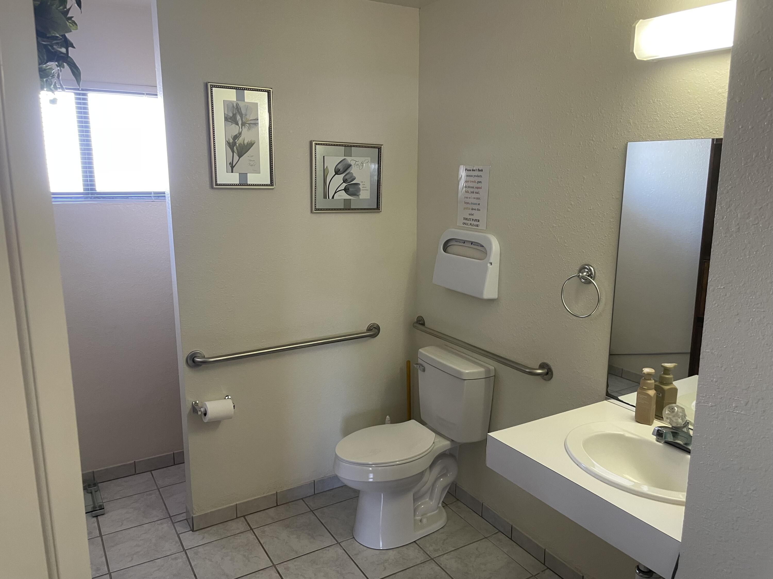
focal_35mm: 26
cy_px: 290
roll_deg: -0.3
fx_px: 581
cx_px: 386
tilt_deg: -12.1
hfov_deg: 67.3
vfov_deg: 53.1
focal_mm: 4.2
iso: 125
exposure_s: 1/60
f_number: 1.6
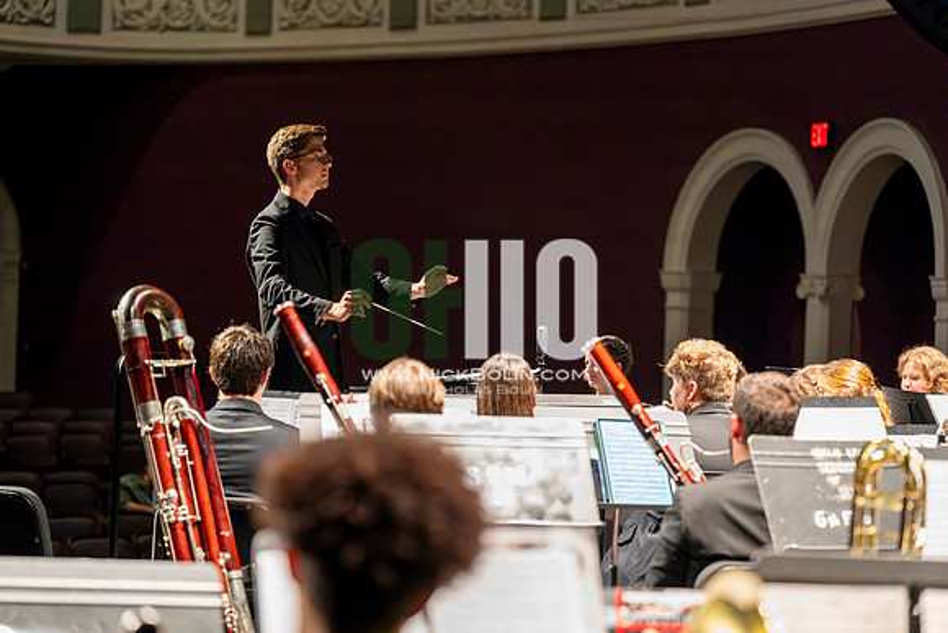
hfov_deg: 18.6
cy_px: 316
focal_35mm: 110
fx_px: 2897
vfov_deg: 12.5
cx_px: 474
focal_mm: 110
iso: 16000
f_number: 2.8
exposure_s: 1/640
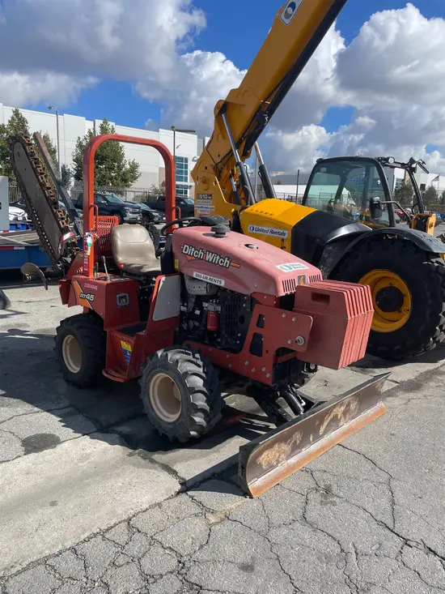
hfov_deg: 53.1
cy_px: 297
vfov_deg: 67.3
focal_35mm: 26
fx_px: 446
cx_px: 222
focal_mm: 4.2
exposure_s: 1/3205
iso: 32
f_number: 1.6
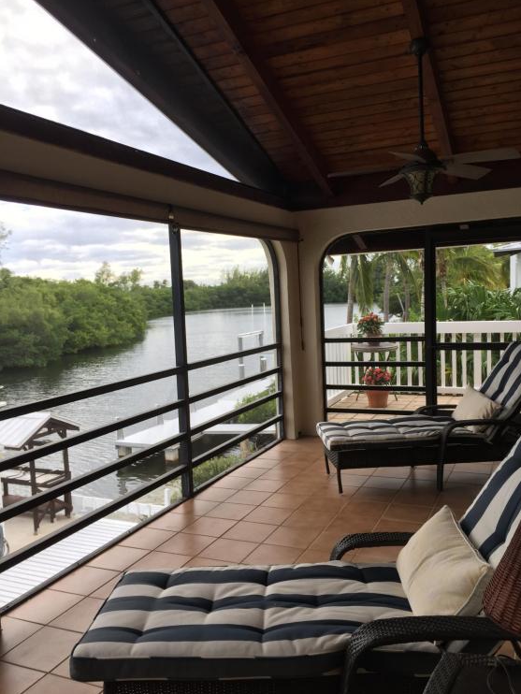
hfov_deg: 46.8
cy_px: 354
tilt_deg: -4.4
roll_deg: +2.3
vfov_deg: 59.9
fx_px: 602
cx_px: 268
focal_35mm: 30
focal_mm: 4.15
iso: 32
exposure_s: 1/341
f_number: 2.2
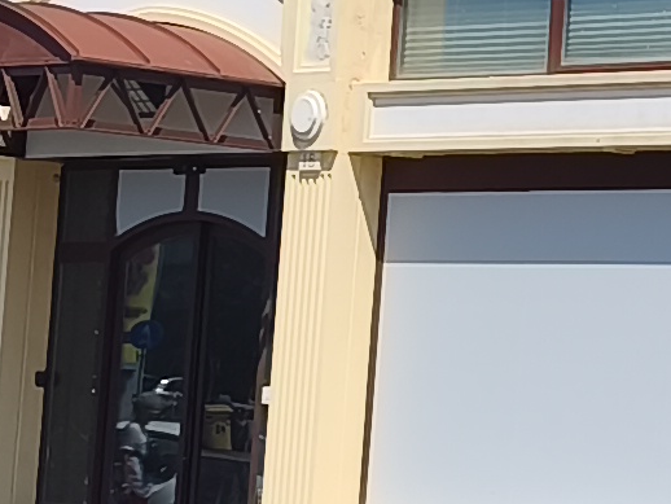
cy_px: 249
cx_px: 1443
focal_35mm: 181
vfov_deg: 8.2
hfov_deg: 9.9
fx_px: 3510
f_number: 1.7
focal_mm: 6.06
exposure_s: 1/1118
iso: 50
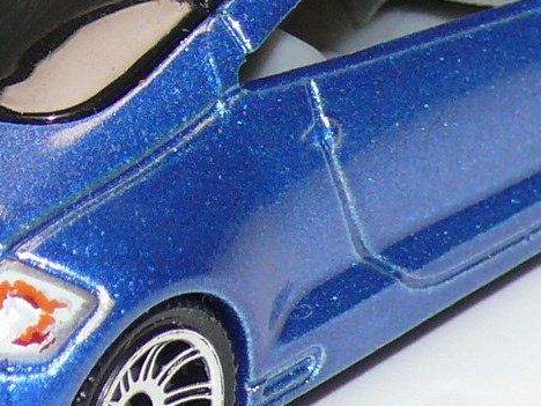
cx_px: 142
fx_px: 5876
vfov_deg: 4.0
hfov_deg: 5.3
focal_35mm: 376
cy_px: 77
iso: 100
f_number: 4
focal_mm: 14
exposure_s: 1/30
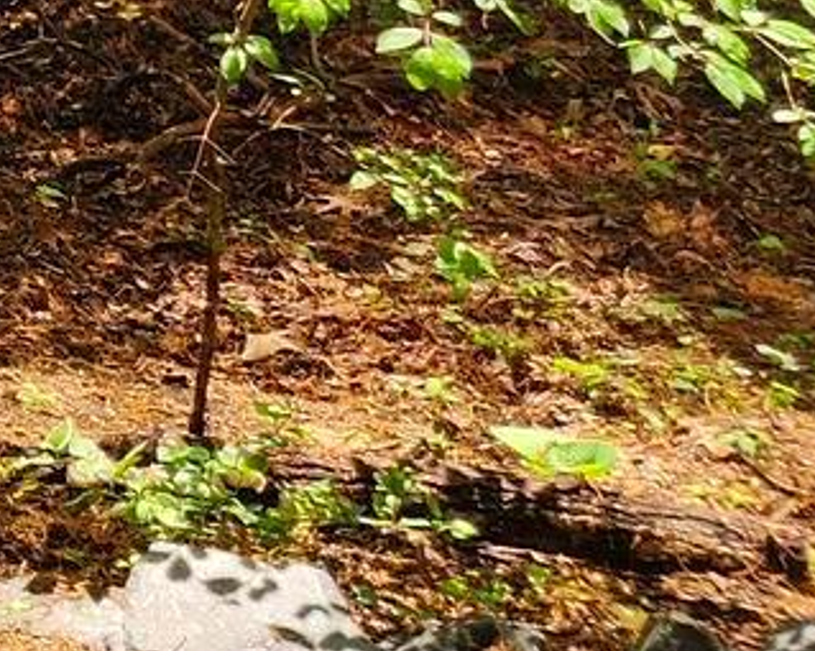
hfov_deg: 11.4
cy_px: -1228
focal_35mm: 144
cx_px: -1040
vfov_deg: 8.9
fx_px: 3472
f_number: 1.8
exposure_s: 1/229
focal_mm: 6.4
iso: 12
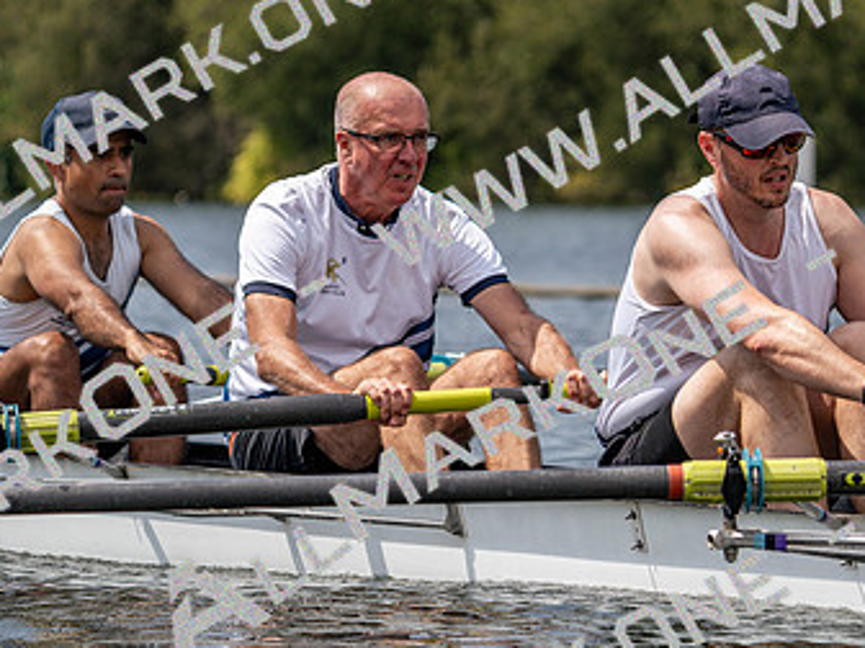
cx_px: 690
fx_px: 8296
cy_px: 274
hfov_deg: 6.0
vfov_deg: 4.5
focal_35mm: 332
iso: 200
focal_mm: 200
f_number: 5.6
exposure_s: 1/1600
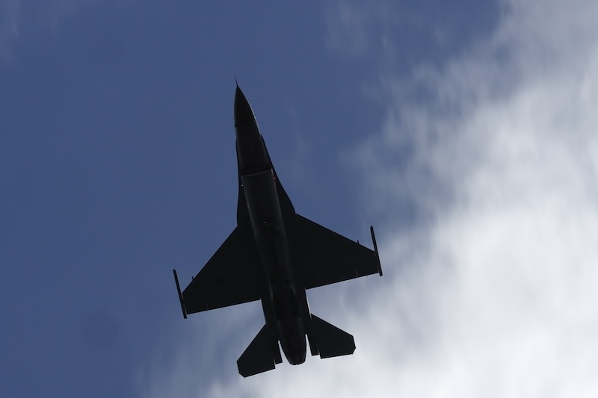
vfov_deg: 14.0
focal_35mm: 98
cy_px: 199
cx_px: 299
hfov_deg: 20.8
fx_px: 1627
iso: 100
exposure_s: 1/400
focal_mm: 64
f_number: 6.3
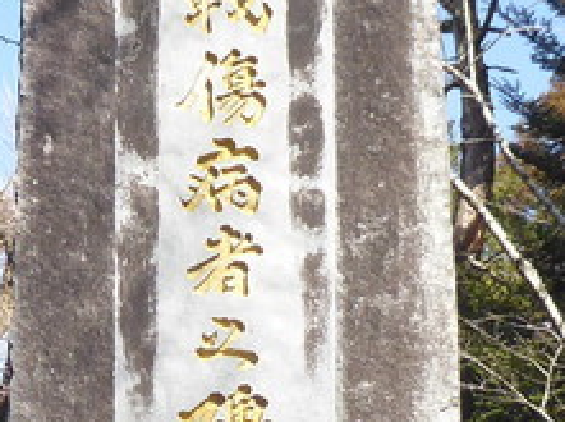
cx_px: 141
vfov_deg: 10.5
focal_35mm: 136
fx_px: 2216
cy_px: 609
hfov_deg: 14.5
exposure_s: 1/500
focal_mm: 4.3
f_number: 3.3
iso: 100
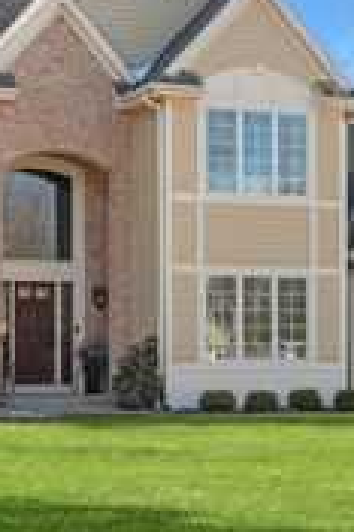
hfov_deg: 15.0
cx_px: 191
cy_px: 144
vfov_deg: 22.2
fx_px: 1345
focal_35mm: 91
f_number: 7.1
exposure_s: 1/250
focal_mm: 32
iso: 200
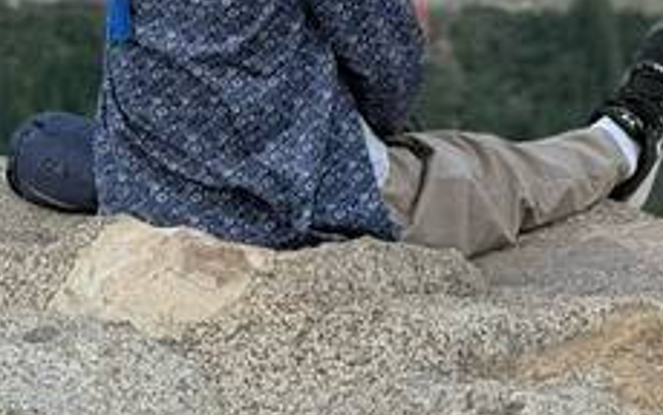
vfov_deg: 5.9
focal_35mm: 212
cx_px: 291
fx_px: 3832
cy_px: -628
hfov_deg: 9.9
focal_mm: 6.76
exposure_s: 1/687
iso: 100
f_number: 1.78
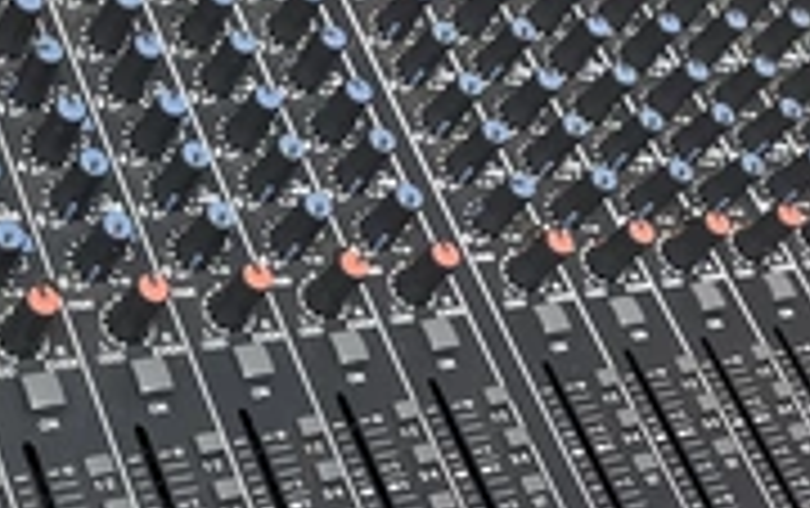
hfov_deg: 27.2
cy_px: 364
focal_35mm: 73
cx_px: 76
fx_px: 1613
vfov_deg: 17.8
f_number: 2.4
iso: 64
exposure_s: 1/60
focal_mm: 3.3
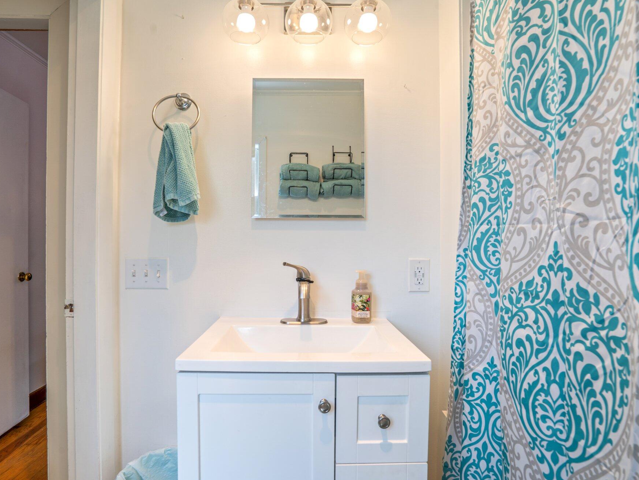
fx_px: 332
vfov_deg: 71.6
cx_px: 310
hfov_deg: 87.7
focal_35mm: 18
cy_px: 237
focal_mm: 16
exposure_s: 1/6
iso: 64
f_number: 9
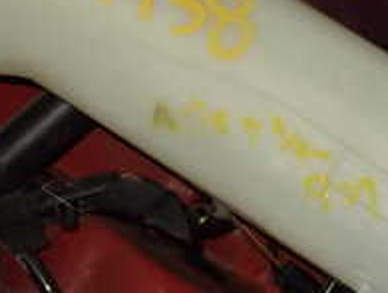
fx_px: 966
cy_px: 104
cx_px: 257
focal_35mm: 86
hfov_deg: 22.6
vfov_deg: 17.2
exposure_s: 1/30
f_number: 2.2
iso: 500
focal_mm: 5.05
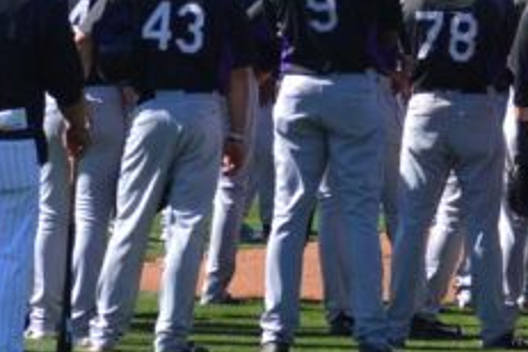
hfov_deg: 5.6
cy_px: 47
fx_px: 5371
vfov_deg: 3.8
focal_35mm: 366
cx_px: 743
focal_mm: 55
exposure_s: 1/1600
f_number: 6.3
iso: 400
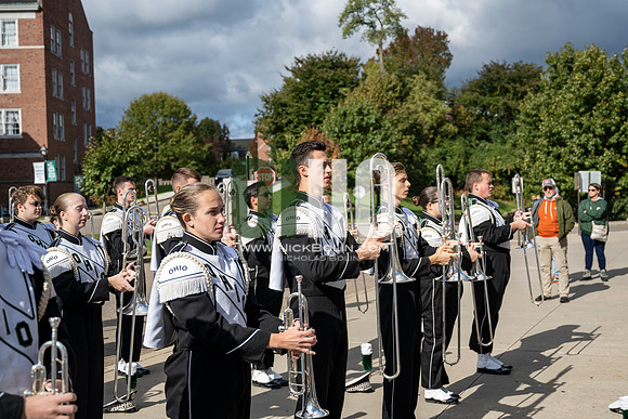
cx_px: 314
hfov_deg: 43.6
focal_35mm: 45
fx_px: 785
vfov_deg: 29.9
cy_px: 210
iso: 100
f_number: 4
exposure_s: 1/1000
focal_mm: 45
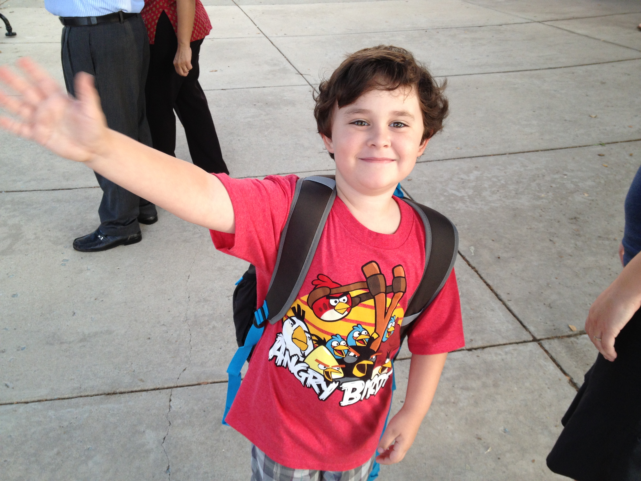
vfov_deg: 40.7
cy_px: 240
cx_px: 320
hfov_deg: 52.6
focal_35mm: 35
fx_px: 648
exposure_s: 1/120
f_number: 2.4
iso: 64
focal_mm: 4.28
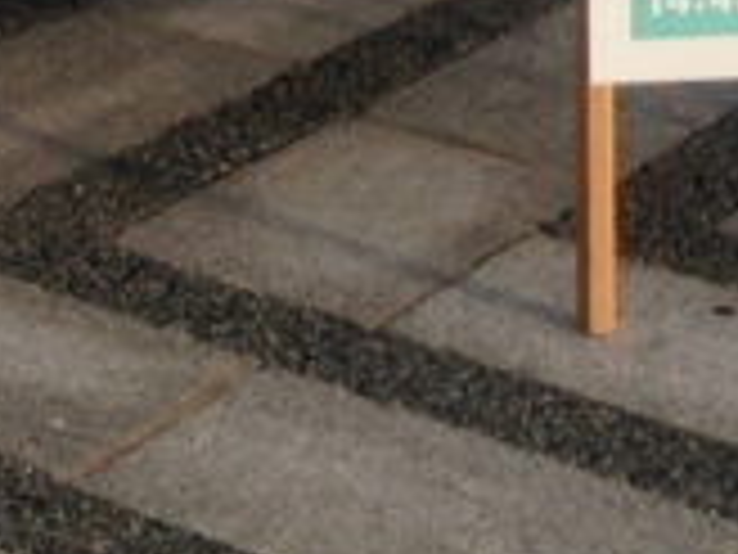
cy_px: -734
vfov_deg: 8.5
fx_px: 3432
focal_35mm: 161
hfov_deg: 11.9
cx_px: -252
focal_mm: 4.13
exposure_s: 1/1043
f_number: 2.4
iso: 50
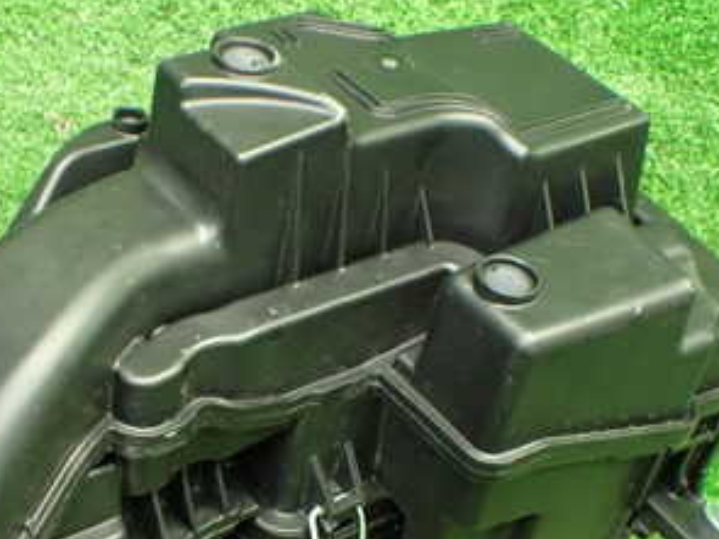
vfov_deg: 23.7
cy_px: 427
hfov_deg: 31.5
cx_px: 268
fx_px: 1267
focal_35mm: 61
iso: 800
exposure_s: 1/50
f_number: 2.3
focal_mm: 5.4
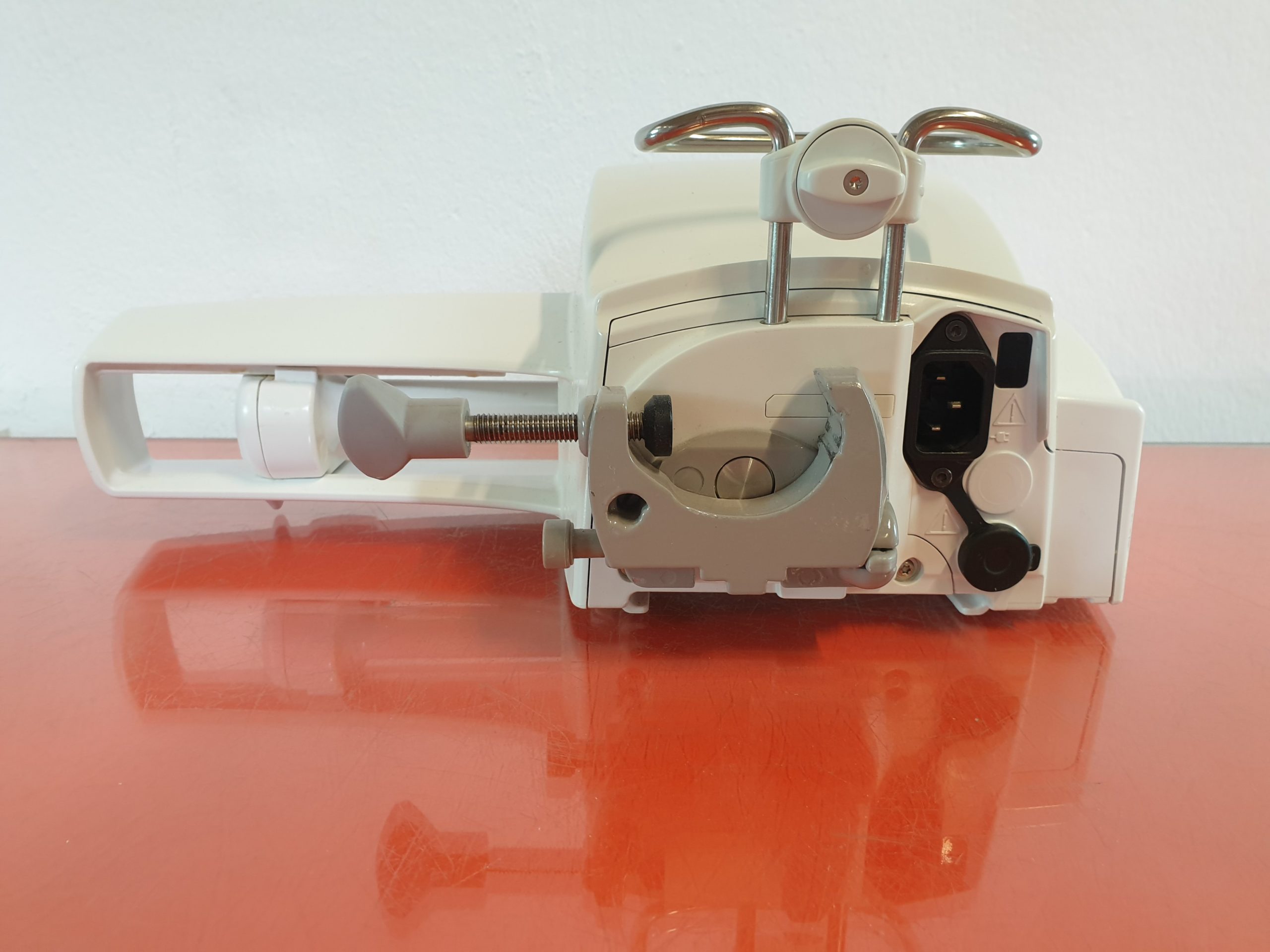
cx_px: 635
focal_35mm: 26
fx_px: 954
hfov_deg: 67.3
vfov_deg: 53.1
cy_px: 476
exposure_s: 1/50
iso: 125
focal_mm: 4.3
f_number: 2.4
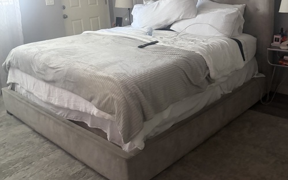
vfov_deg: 34.1
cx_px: 144
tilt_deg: -13.4
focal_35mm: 37
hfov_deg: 52.8
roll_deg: +5.9
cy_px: 62
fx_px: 290
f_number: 1.6
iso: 500
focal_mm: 5.96
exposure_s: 1/30
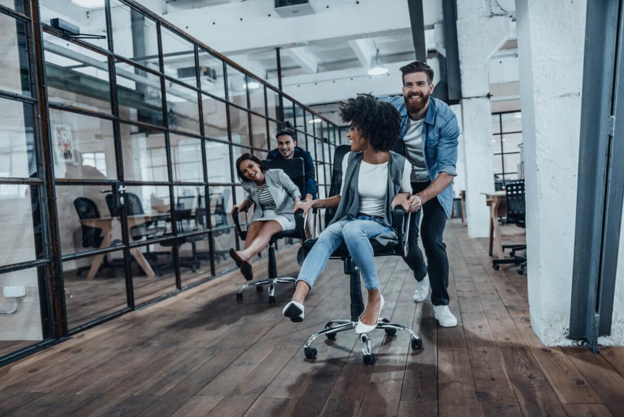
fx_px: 555
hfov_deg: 58.7
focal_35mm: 32
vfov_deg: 41.1
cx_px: 312
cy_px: 208
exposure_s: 1/80
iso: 640
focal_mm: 32
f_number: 2.8
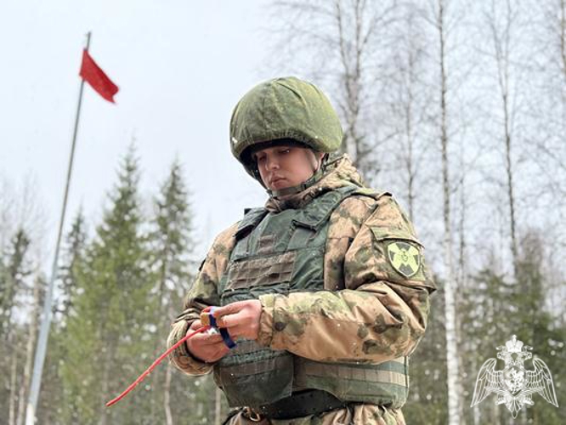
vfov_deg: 30.3
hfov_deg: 39.6
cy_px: 212
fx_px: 785
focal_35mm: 48
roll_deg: -2.0
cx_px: 283
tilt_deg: +16.2
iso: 64
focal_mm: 6.76
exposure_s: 1/1642
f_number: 1.78
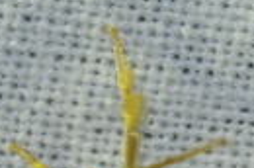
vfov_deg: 1.2
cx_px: 333
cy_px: 352
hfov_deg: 1.8
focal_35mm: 1170
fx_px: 8233
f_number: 10
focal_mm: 105
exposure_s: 1/60
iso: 800
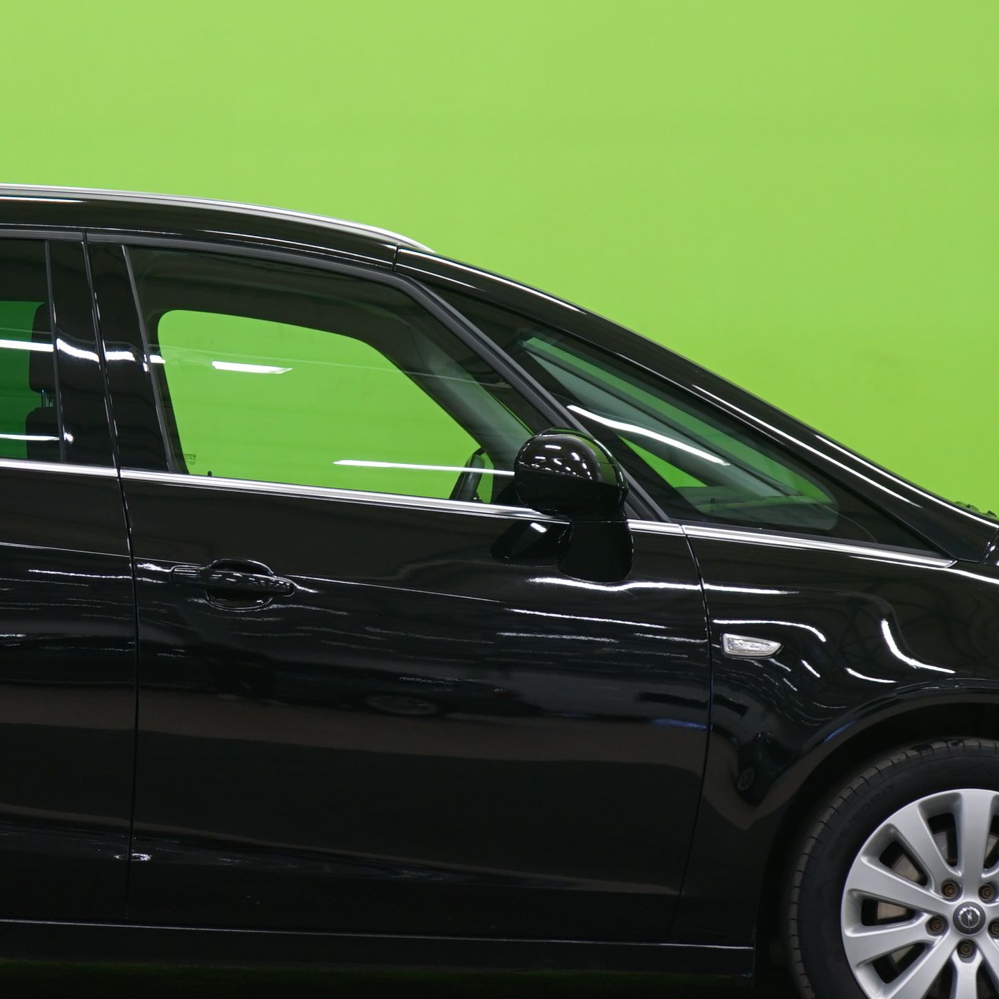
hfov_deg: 16.2
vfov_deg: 16.3
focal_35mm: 107
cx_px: 238
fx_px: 3494
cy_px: 457
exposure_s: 1/8
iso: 400
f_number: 5
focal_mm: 46
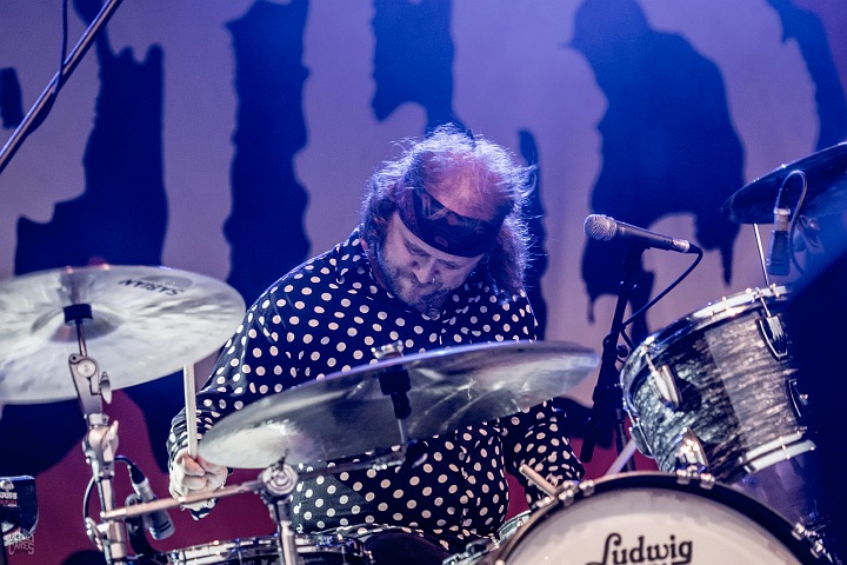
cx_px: 424
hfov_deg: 12.2
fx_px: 3952
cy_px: 282
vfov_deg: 8.2
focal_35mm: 168
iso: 1600
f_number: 2.8
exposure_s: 1/160
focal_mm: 112
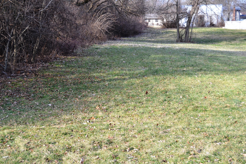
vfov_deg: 23.8
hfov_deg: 35.1
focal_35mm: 57
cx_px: 123
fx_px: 389
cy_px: 82
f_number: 5.6
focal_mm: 38
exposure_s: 1/125
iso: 110
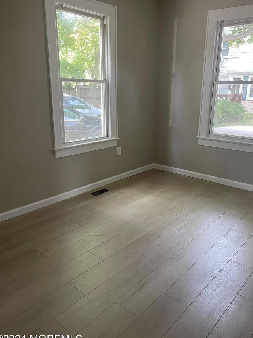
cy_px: 167
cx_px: 135
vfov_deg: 61.7
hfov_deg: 48.2
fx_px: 283
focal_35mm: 29
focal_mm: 4.2
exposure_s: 1/60
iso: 80
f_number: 1.6
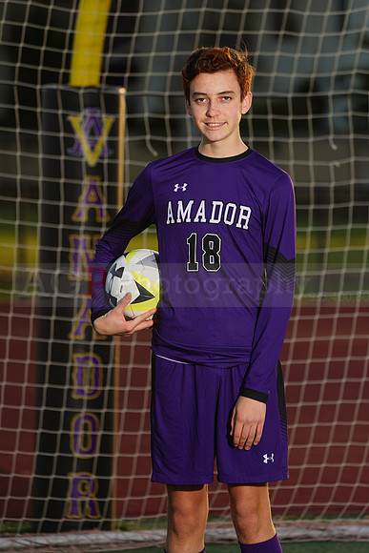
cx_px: 184
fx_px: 5347
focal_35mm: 348
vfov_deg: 5.9
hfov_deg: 4.0
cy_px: 276
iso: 100
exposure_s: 1/200
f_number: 7.1
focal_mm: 348
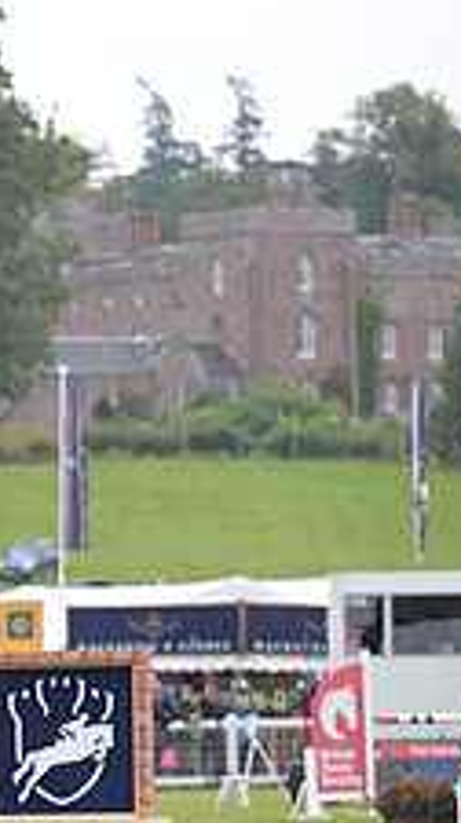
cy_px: 540
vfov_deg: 6.4
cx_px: -534
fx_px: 7370
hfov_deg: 3.5
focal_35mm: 338
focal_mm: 125
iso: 1000
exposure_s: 1/1250
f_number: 4
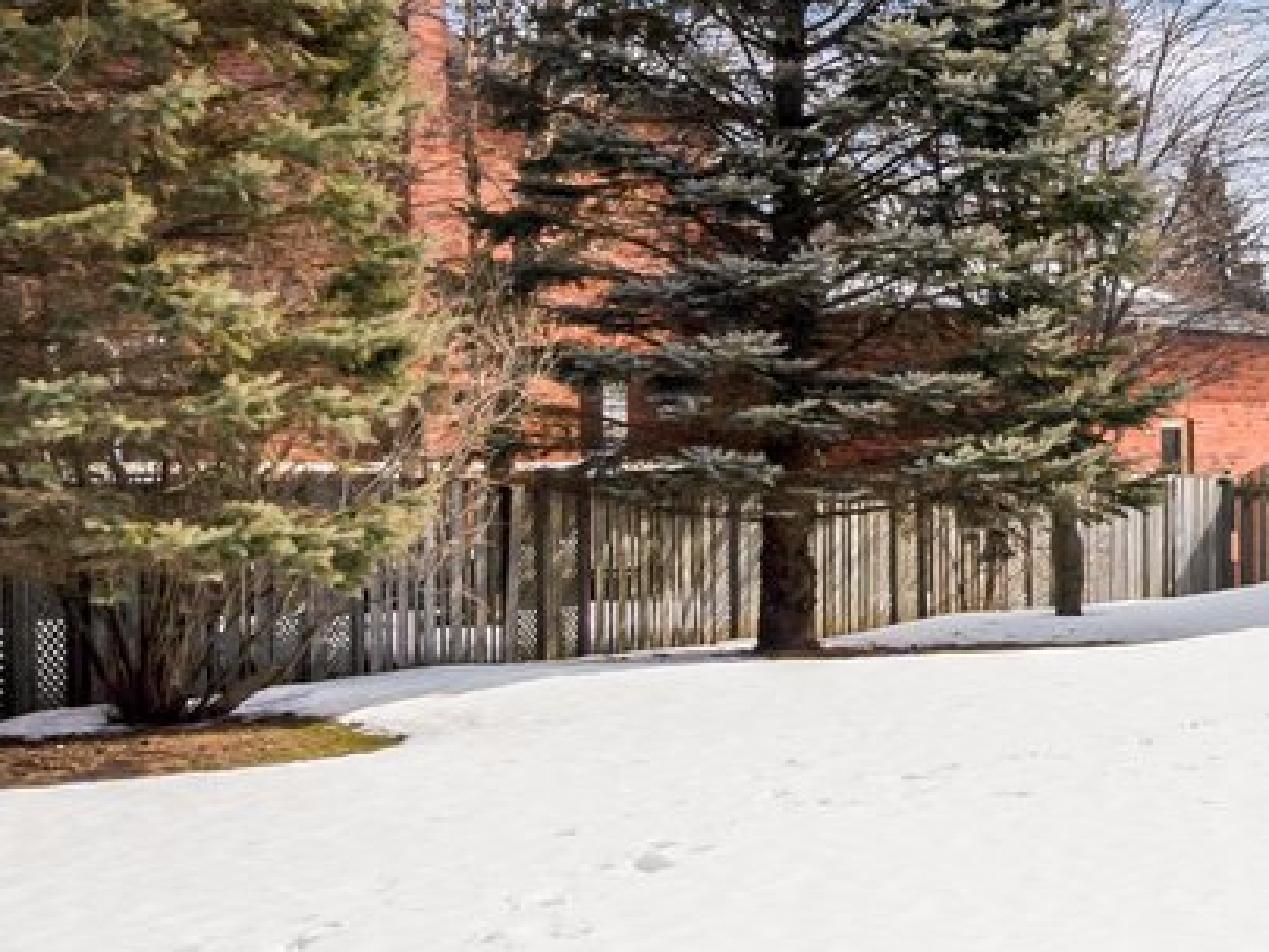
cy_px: 143
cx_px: 1882
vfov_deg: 18.7
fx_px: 2859
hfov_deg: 21.3
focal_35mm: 78
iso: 100
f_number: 9
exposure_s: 1/250
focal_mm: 16
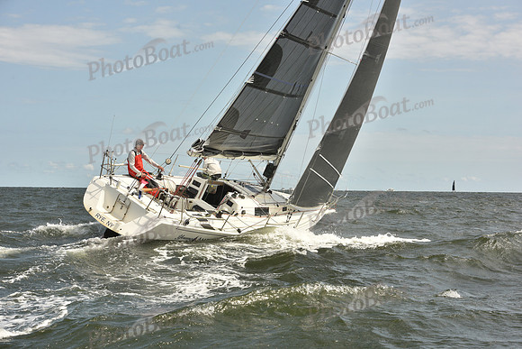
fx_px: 1015
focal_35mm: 70
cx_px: 261
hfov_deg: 28.8
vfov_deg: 19.5
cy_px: 174
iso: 250
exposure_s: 1/800
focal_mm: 70
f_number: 10
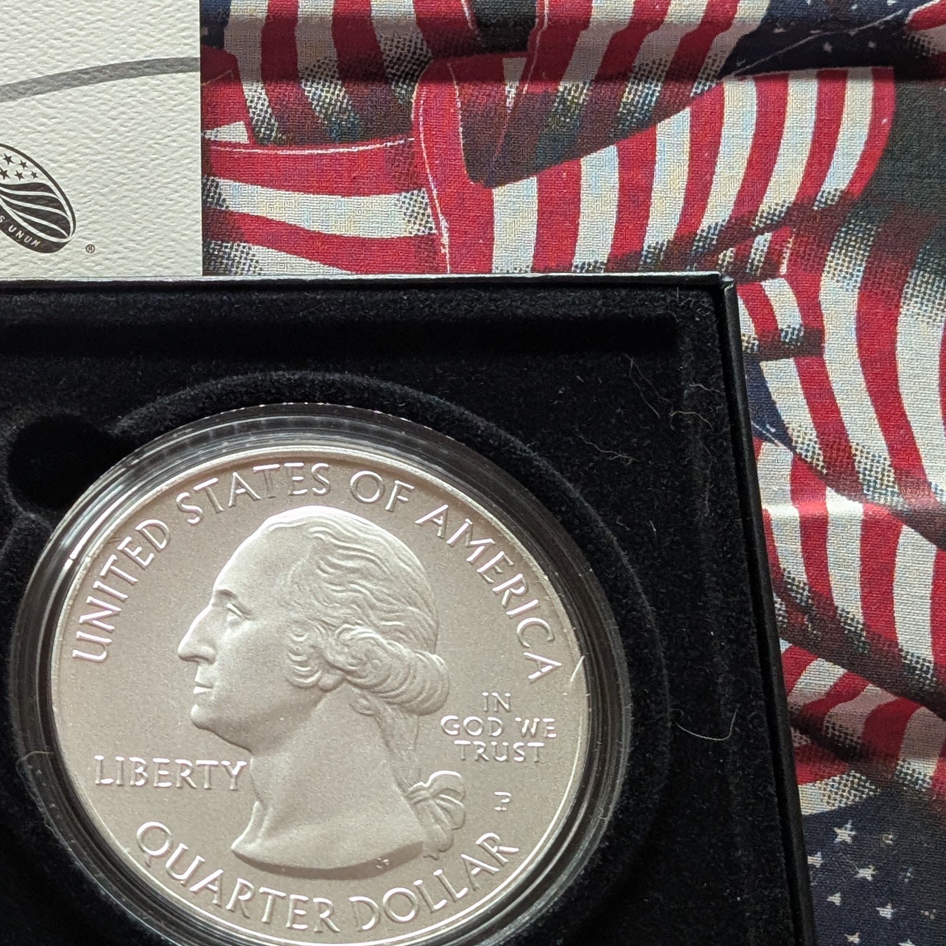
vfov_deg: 16.0
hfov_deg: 15.4
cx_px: -209
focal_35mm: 109
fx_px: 3370
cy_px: 443
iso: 73
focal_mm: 6.9
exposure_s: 1/60.6
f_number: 1.68
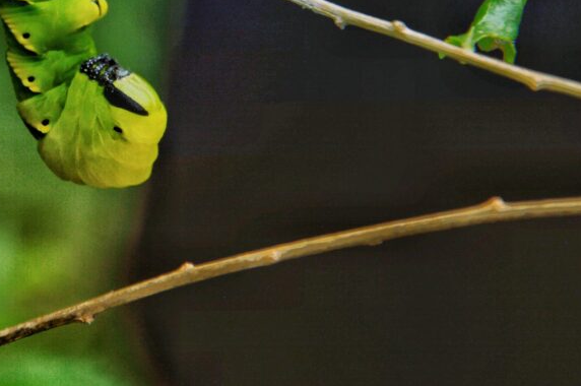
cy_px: 67
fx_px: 4544
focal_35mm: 282
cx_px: 98
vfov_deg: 4.9
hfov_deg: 7.3
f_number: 5.6
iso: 100
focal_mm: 105
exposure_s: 1/250
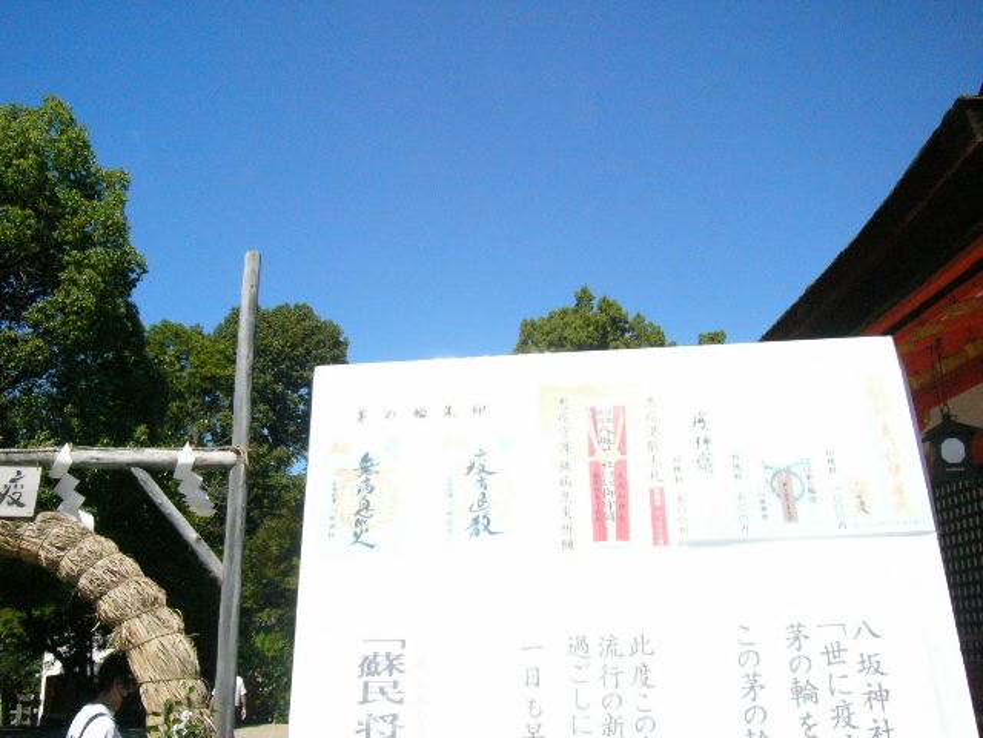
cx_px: 492
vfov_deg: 40.7
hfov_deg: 52.6
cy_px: 369
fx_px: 994
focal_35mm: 35
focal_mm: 5.8
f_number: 8
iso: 400
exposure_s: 1/2000
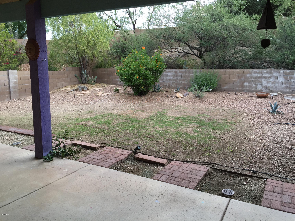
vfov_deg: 48.2
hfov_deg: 61.7
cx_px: 148
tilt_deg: -10.1
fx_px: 247
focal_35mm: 29
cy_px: 110
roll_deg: -0.8
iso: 32
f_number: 2.2
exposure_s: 1/304
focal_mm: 4.15
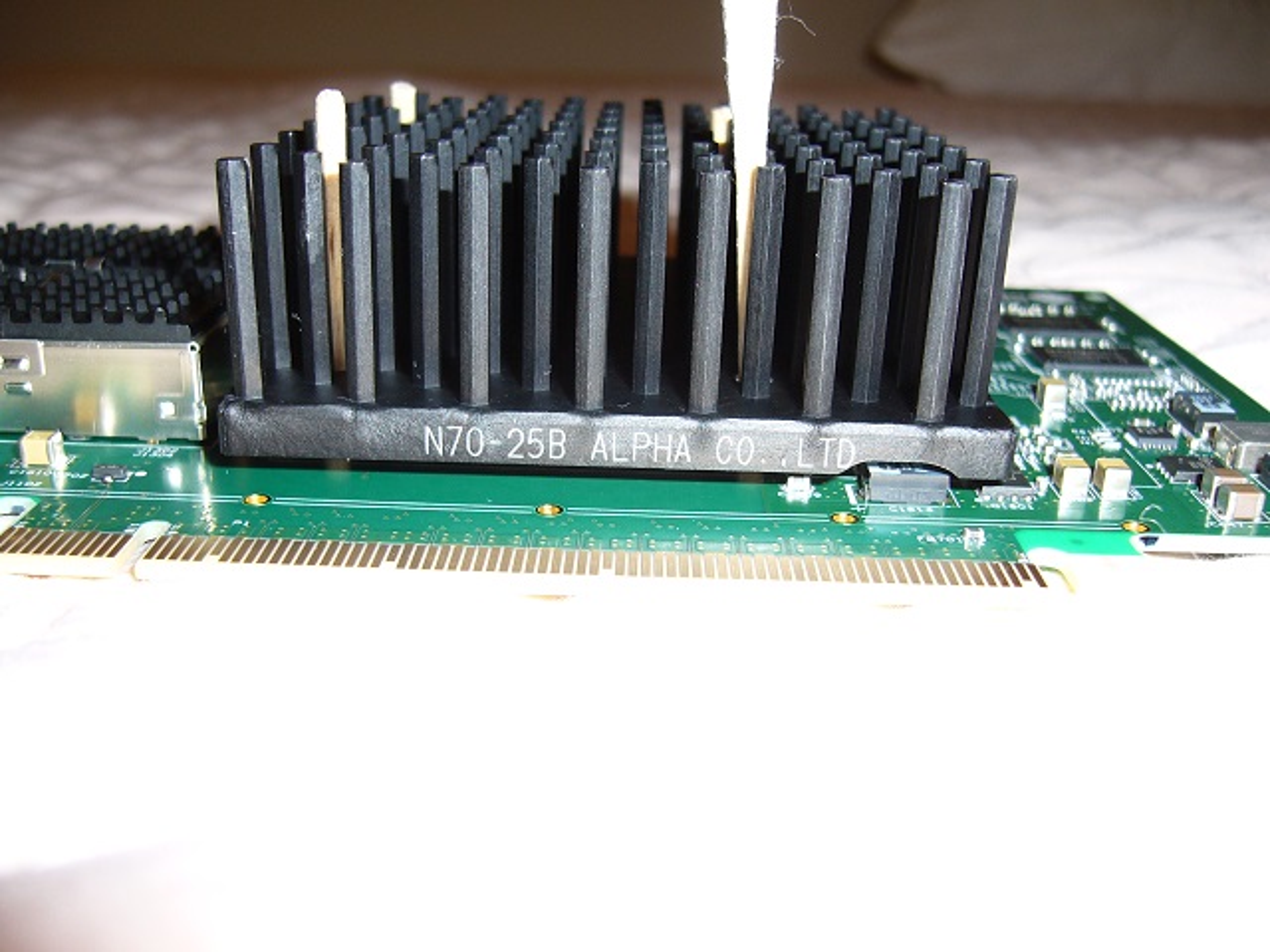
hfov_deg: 52.6
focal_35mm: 35
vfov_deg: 40.7
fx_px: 1284
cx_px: 635
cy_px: 476
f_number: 2.8
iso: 80
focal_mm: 5.8
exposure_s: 1/30
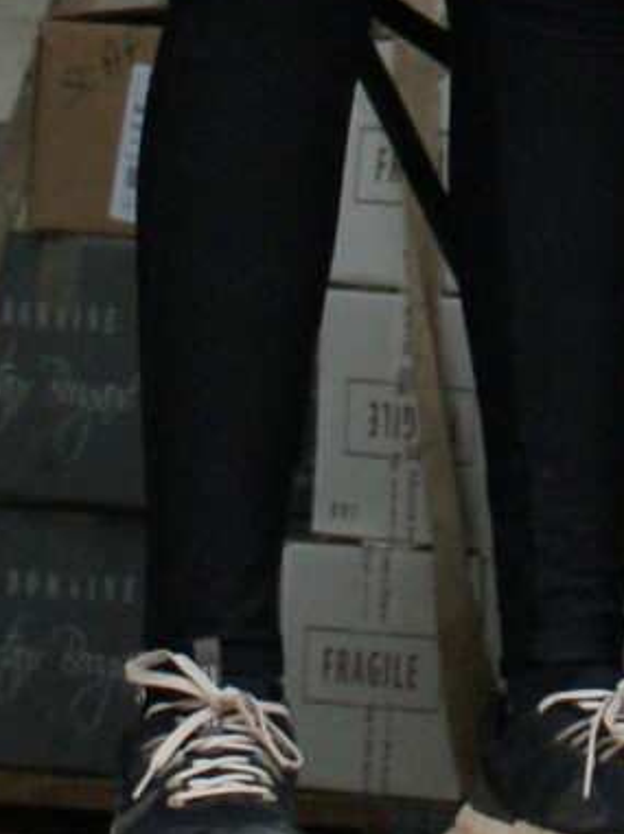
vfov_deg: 2.9
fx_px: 16371
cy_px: -957
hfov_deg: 2.2
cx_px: 1244
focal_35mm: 680
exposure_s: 1/500
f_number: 6.3
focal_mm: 70
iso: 400
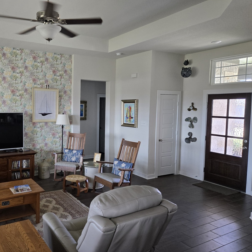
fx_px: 239
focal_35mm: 29
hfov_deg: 53.8
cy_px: 121
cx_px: 72
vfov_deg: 55.6
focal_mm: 5.4
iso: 200
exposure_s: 1/120
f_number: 1.8
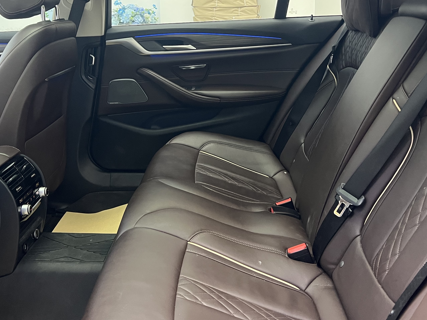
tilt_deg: -7.4
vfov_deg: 34.3
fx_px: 506
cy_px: 74
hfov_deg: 45.7
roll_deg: +0.8
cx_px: 190
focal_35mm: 41
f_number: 1.5
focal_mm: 5.7
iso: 200
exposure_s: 1/50
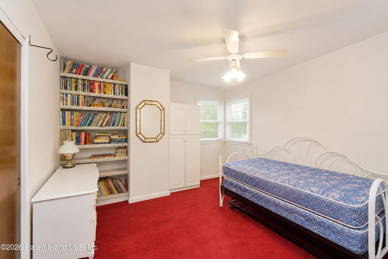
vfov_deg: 77.3
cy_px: 130
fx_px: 162
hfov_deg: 100.4
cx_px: 194
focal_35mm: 15
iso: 2000
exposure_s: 1/60
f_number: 7.1
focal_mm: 10
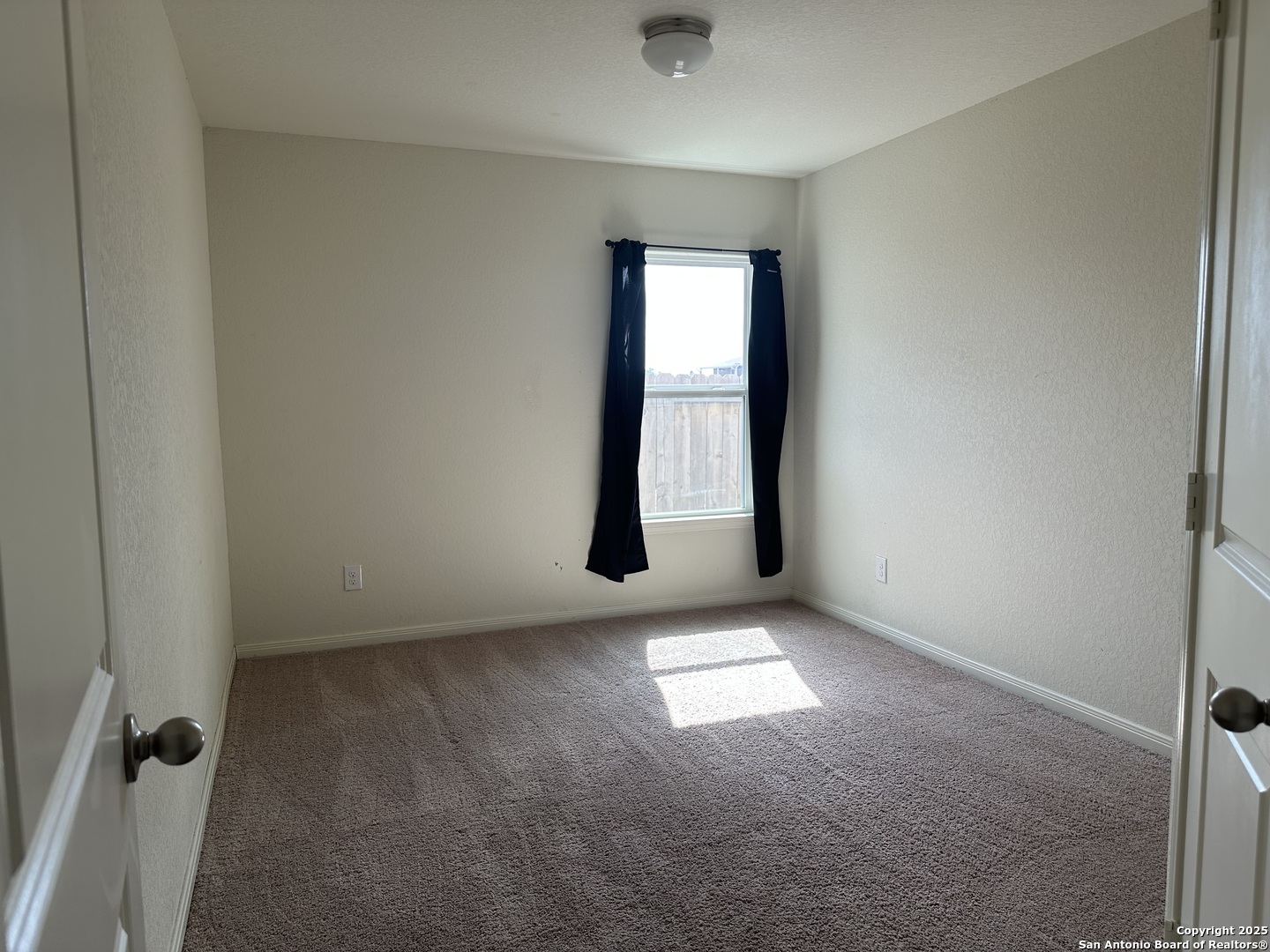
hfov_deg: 71.6
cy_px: 476
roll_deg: -0.1
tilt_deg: -4.2
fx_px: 881
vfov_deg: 56.8
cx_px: 635
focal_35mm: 24
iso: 80
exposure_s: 1/181
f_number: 1.78
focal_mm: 6.86
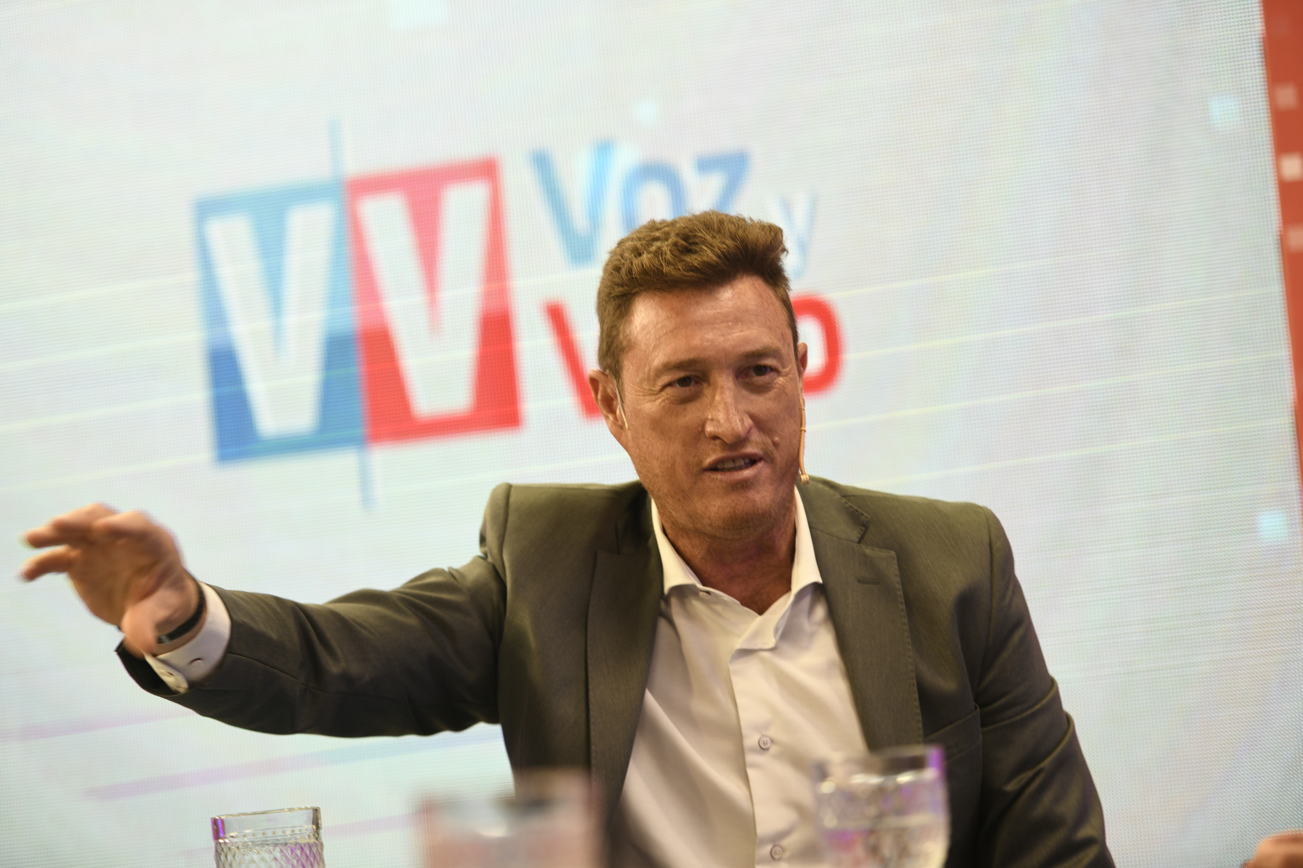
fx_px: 4886
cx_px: 652
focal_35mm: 135
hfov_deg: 15.2
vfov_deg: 10.2
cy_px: 434
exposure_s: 1/200
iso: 800
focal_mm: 135
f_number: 2.8
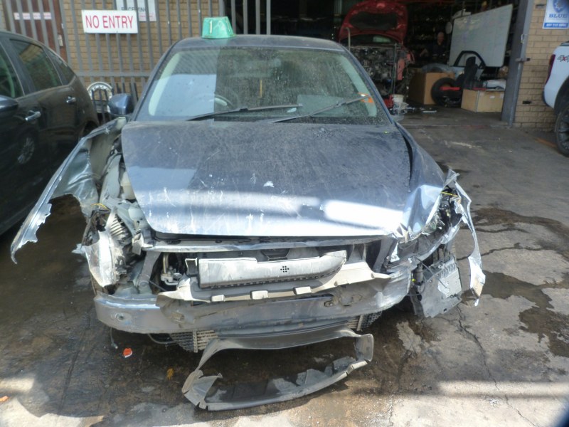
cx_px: 284
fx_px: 411
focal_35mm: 25
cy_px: 214
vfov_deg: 54.9
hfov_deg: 69.4
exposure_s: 1/100
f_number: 3.2
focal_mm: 4.5
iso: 125
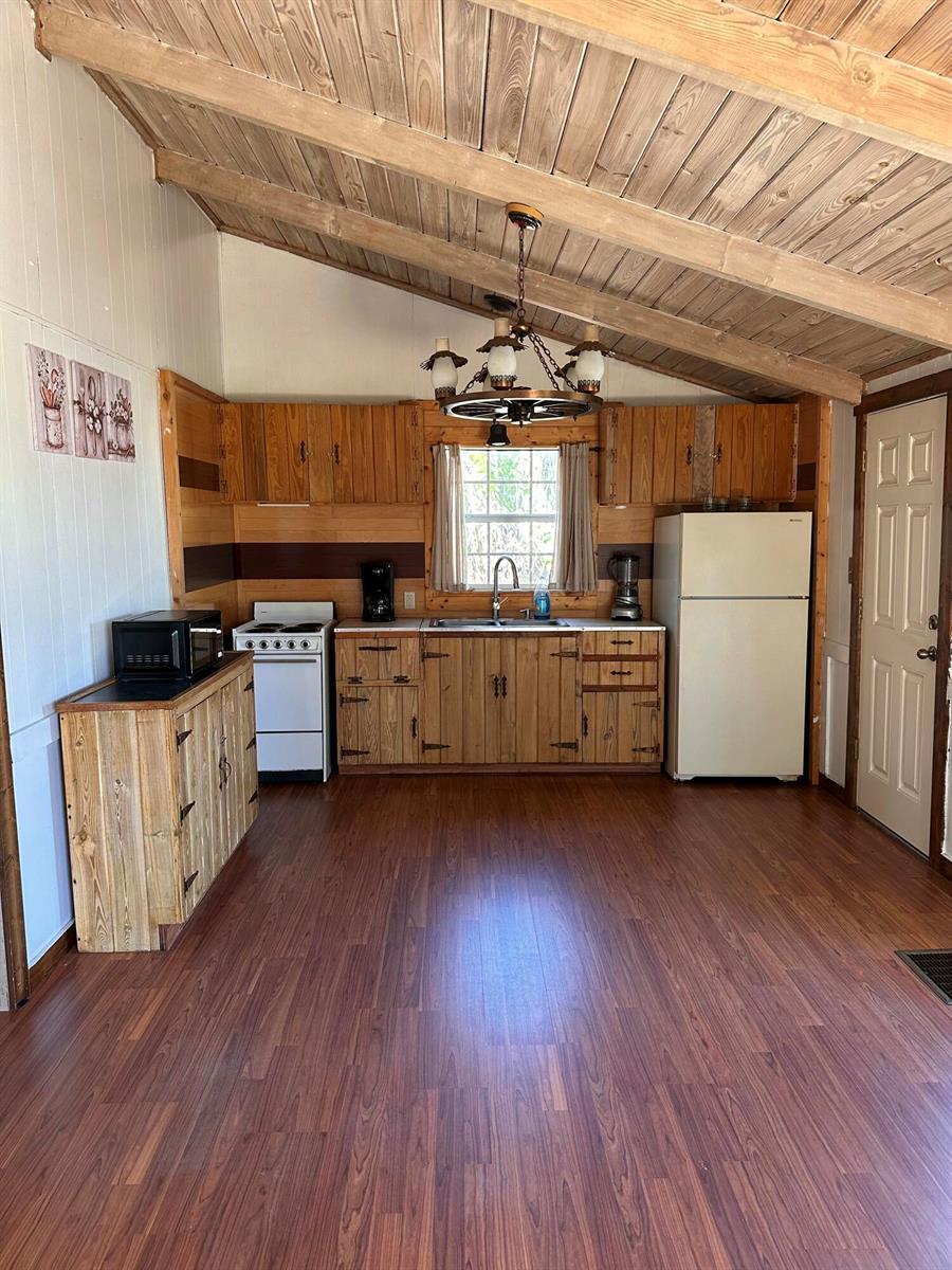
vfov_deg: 71.6
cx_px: 476
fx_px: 880
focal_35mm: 24
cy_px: 635
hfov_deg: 56.8
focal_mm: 6.86
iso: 250
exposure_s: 1/102
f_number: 1.78
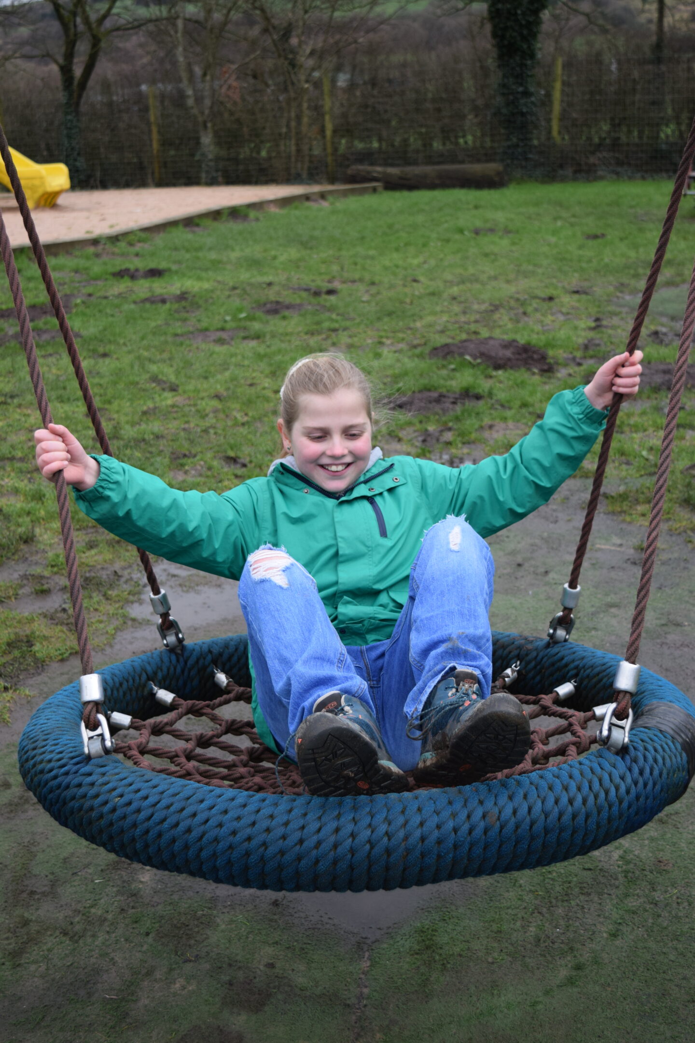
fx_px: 1303
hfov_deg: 29.9
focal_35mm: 45
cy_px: 522
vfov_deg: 43.6
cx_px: 348
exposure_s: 1/1250
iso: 400
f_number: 4.5
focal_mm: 30
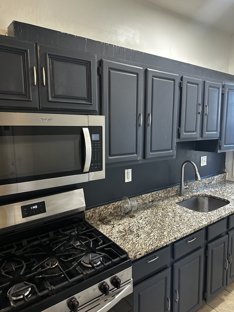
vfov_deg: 71.6
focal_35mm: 24
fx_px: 216
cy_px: 156
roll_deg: -0.1
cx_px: 117
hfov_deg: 56.8
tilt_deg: -6.1
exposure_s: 1/60
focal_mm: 6.86
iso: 400
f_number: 1.78
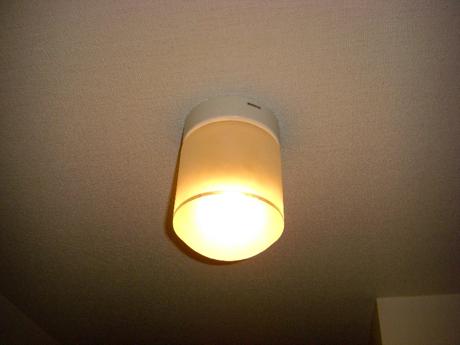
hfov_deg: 49.0
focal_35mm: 38
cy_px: 172
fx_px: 505
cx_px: 230
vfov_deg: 37.7
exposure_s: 1/160
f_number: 3.4
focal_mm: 6.3
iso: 200
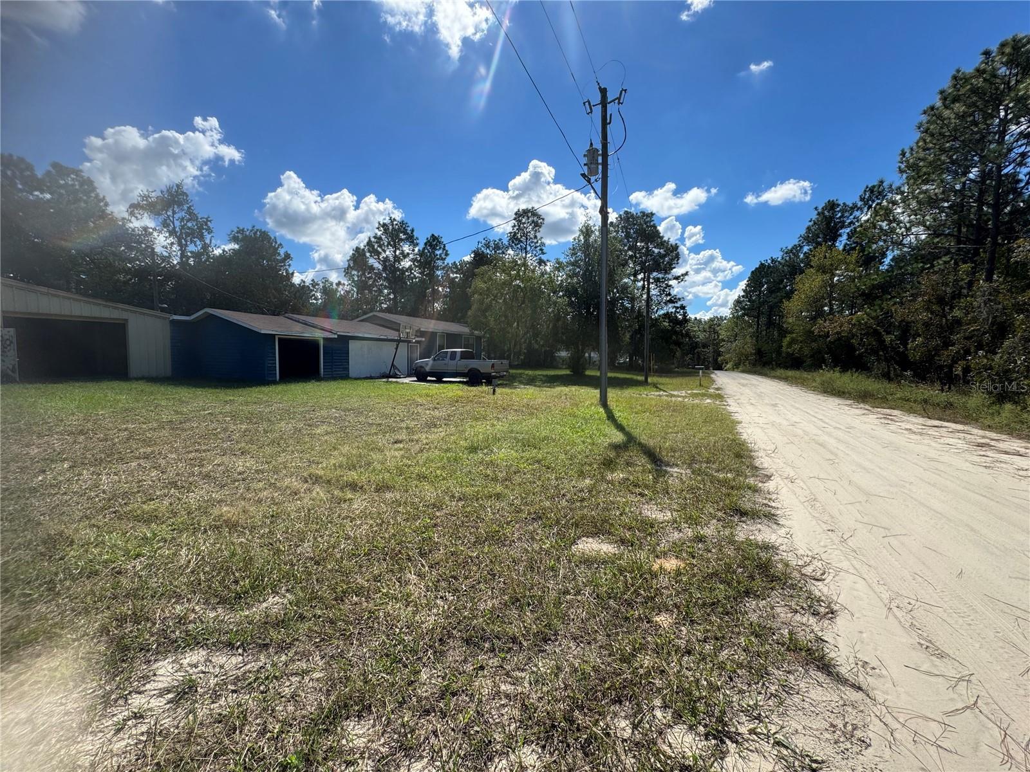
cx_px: 515
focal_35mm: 14
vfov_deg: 85.7
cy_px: 386
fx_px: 417
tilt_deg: -4.9
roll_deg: -1.6
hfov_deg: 102.1
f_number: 2.2
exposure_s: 1/1256
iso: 50
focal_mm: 2.22
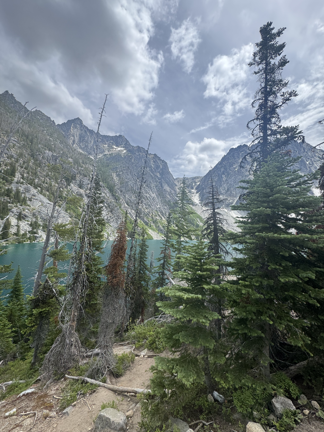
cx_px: 162
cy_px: 216
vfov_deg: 102.1
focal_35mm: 14
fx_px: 175
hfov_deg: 85.7
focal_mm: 2.22
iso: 50
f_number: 2.2
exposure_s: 1/1063
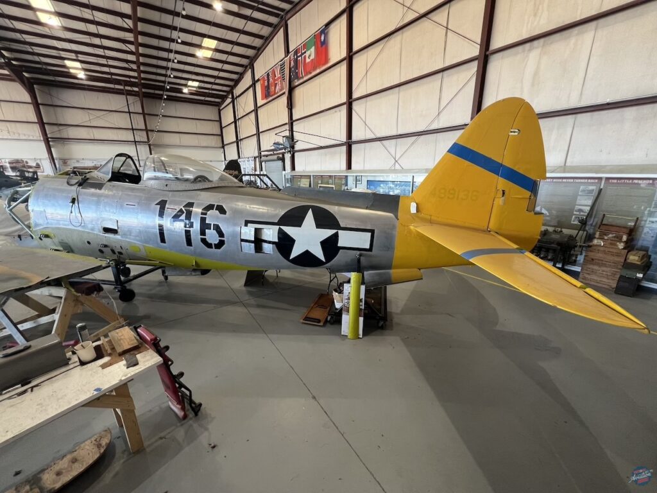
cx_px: 328
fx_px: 247
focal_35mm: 13
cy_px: 246
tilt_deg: -16.1
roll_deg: +0.5
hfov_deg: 106.2
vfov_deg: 89.9
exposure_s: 1/99
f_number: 1.8
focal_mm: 1.57
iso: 100
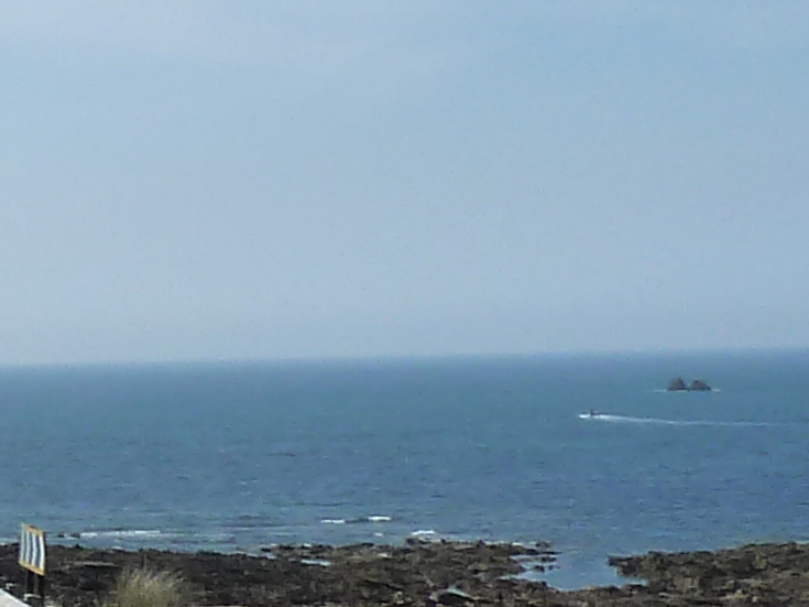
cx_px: -1168
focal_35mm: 136
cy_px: 216
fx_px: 3178
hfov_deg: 11.7
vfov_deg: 10.9
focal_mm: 4.1
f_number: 5.6
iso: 125
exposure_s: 1/500
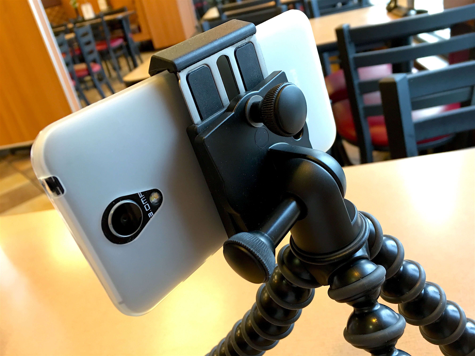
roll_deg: +11.7
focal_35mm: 29
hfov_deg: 61.7
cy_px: 178
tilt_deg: -26.6
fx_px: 398
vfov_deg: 48.2
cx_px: 238
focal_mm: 4.15
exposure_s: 1/15
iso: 50
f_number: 2.2
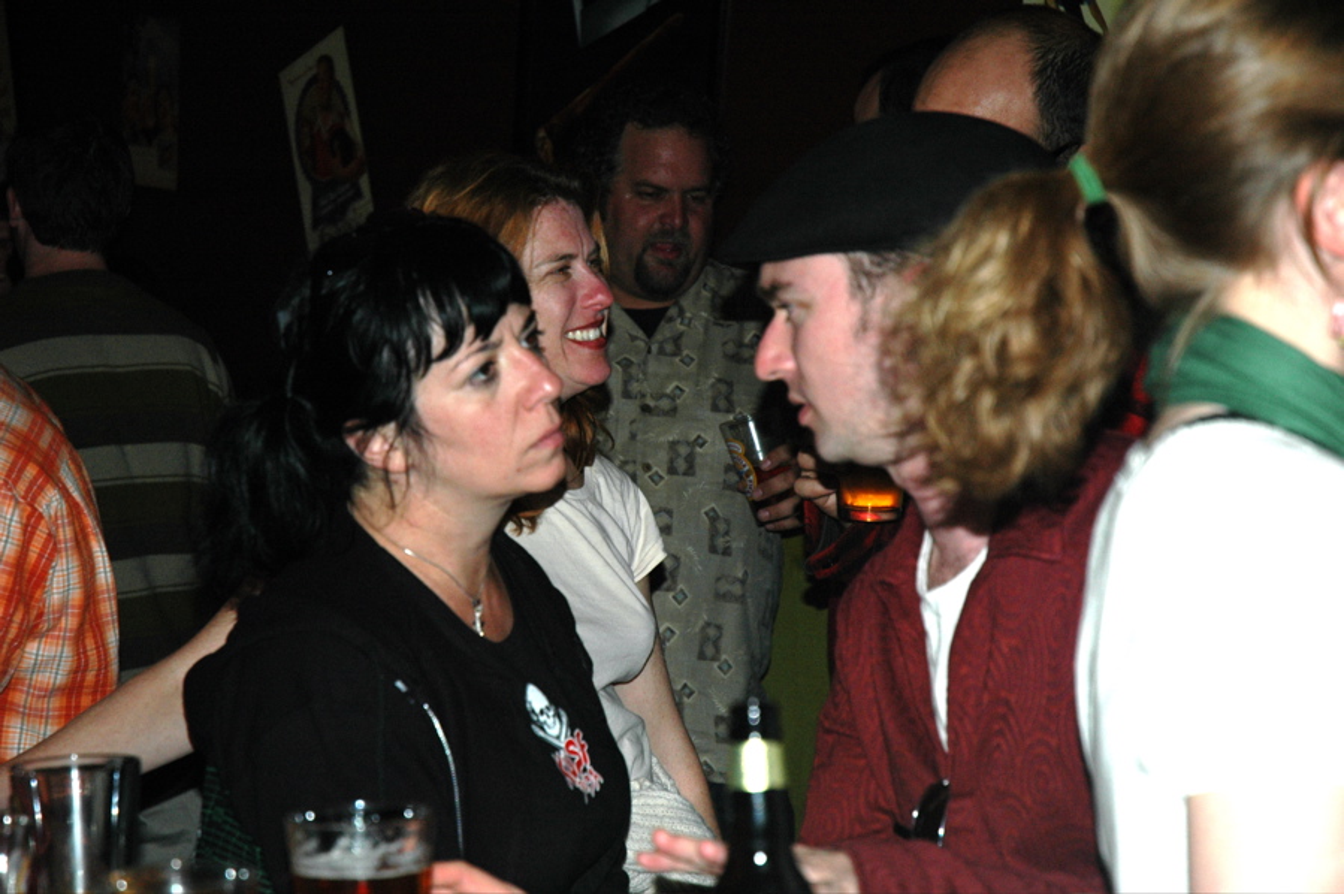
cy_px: 447
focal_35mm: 93
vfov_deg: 14.7
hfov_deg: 21.9
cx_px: 672
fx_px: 3469
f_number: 4.5
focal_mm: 62
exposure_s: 1/60
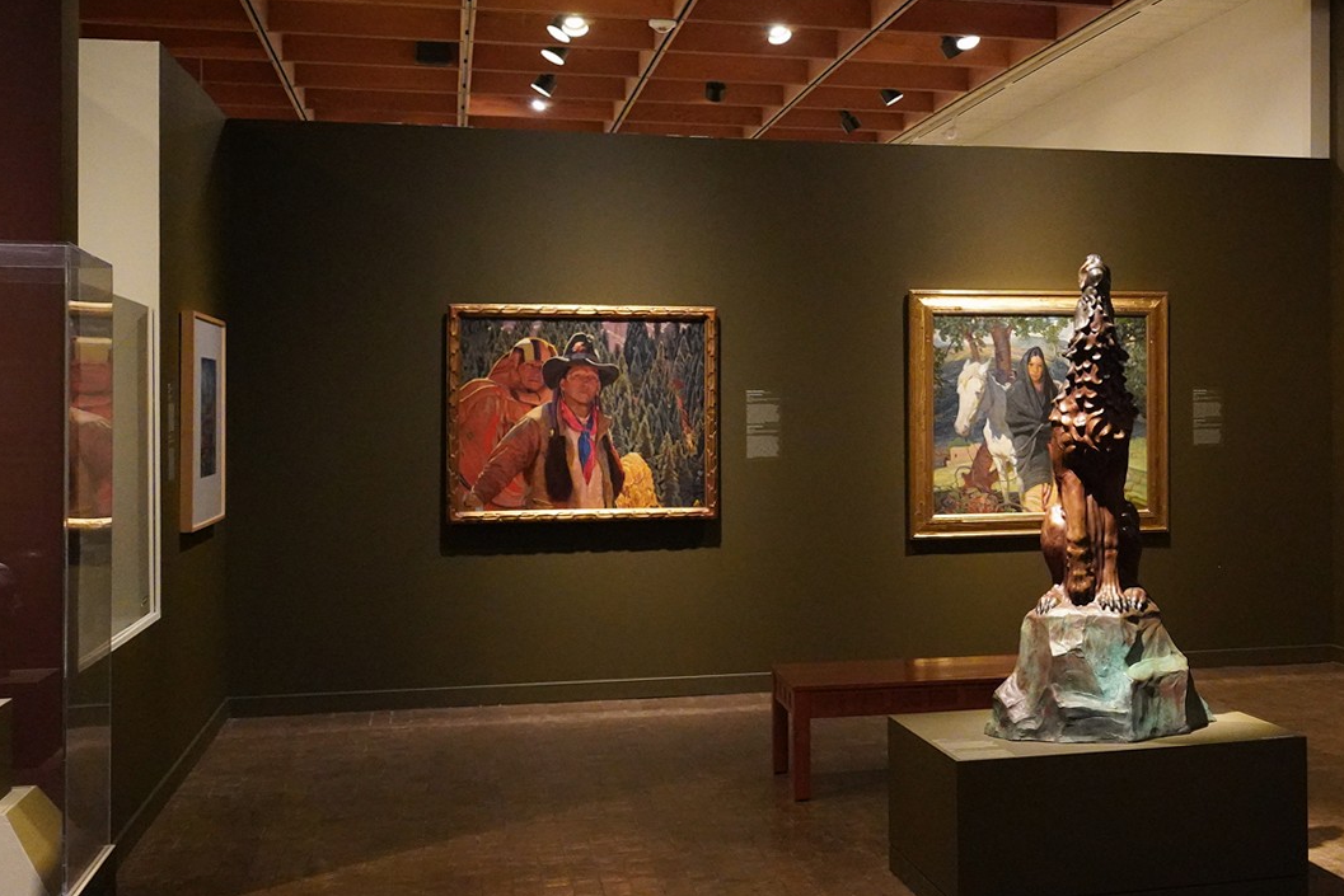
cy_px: 407
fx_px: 1979
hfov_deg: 35.1
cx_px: 1238
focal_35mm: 53
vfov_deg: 25.5
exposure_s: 1/80
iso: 10000
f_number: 5
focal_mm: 28
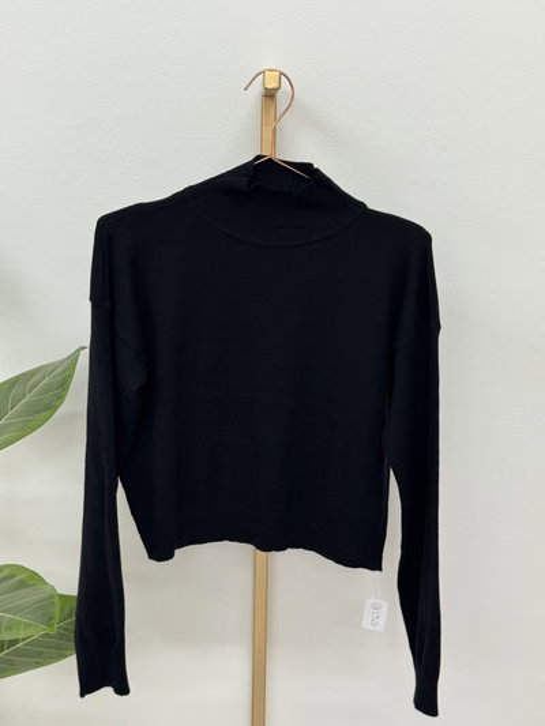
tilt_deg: -12.9
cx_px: 272
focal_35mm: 48
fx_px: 1007
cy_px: 363
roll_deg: +0.0
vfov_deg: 39.6
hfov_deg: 30.3
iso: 100
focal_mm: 6.76
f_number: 1.78
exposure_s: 1/50
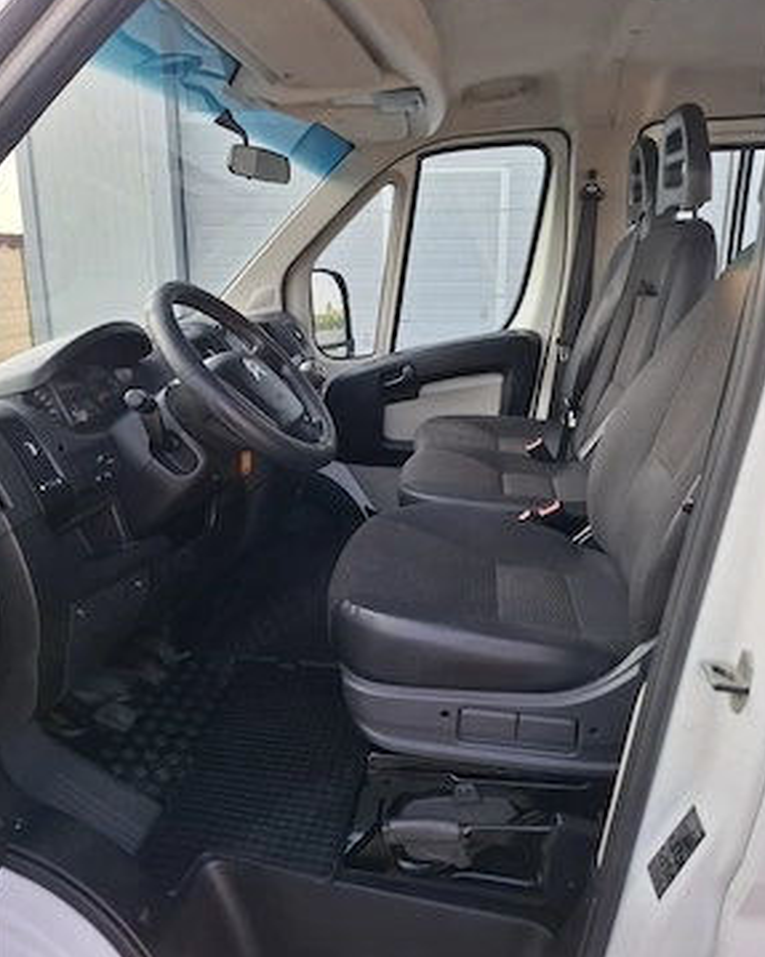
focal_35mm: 25
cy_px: 451
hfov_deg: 56.8
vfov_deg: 68.1
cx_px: 389
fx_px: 708
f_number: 1.8
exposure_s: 1/171
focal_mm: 5.54
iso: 50
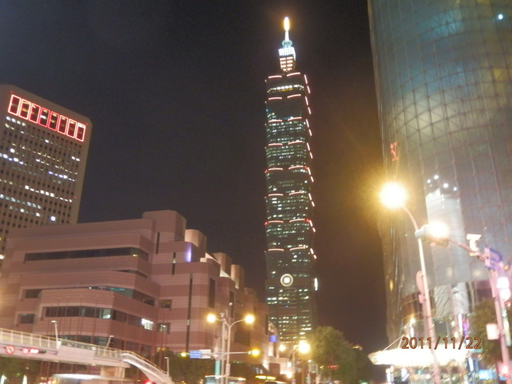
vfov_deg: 42.9
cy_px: 192
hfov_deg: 55.4
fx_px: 488
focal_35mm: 33
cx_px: 256
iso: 800
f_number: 3.7
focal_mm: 5.9
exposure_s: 1/4
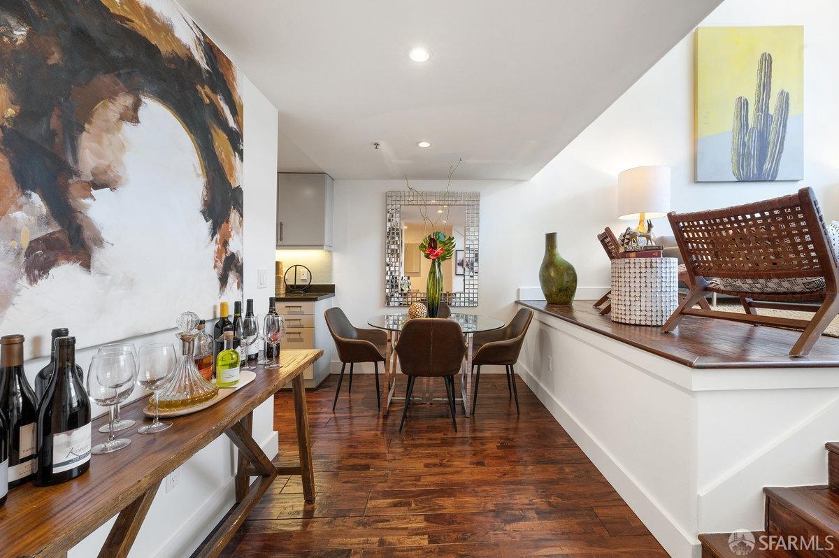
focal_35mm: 14
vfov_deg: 79.1
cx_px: 420
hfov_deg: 102.3
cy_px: 279
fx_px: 338
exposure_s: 1/6
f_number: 11
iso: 400
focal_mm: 14.5
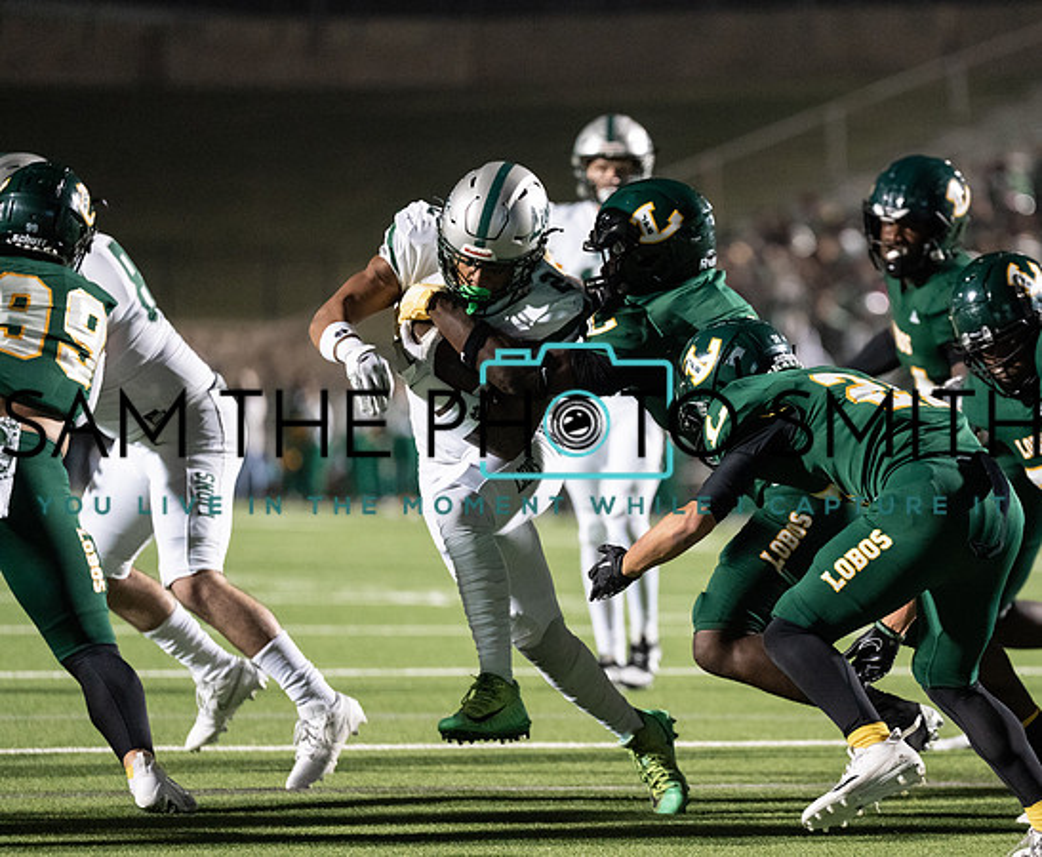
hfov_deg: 7.2
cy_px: 490
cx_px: 745
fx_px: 8326
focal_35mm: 267
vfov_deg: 5.9
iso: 5000
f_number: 2.8
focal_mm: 200
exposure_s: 1/1250
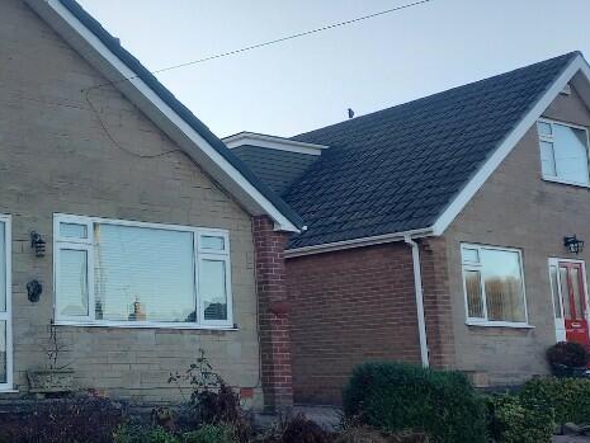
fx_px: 938
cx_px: 38
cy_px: 202
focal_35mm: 55
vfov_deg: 26.6
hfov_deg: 32.8
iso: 50
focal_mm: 4.65
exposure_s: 1/441
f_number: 1.8
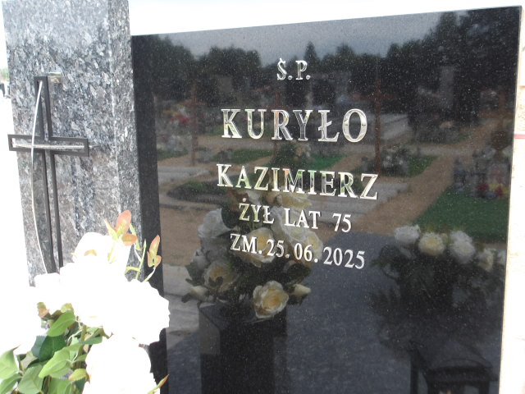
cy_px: 197
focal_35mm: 34
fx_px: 516
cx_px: 262
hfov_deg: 54.0
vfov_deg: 41.8
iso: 100
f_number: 3.3
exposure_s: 1/95
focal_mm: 6.1
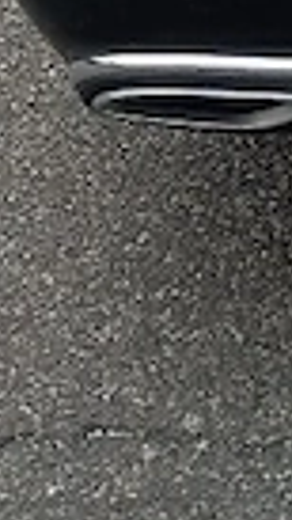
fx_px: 2190
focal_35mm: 159
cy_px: -190
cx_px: 675
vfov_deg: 13.0
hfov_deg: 7.2
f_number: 2
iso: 50
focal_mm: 4.6
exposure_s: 1/50
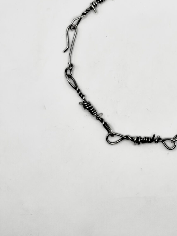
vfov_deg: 21.3
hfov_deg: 16.1
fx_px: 621
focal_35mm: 91
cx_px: 152
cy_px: 49
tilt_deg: -87.7
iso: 32
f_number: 1.6
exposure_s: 1/987
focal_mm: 5.96
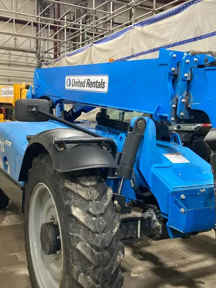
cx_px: 102
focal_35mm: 39
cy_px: 146
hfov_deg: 36.8
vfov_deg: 47.8
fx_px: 324
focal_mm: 3.99
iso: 320
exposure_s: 1/60
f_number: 1.8
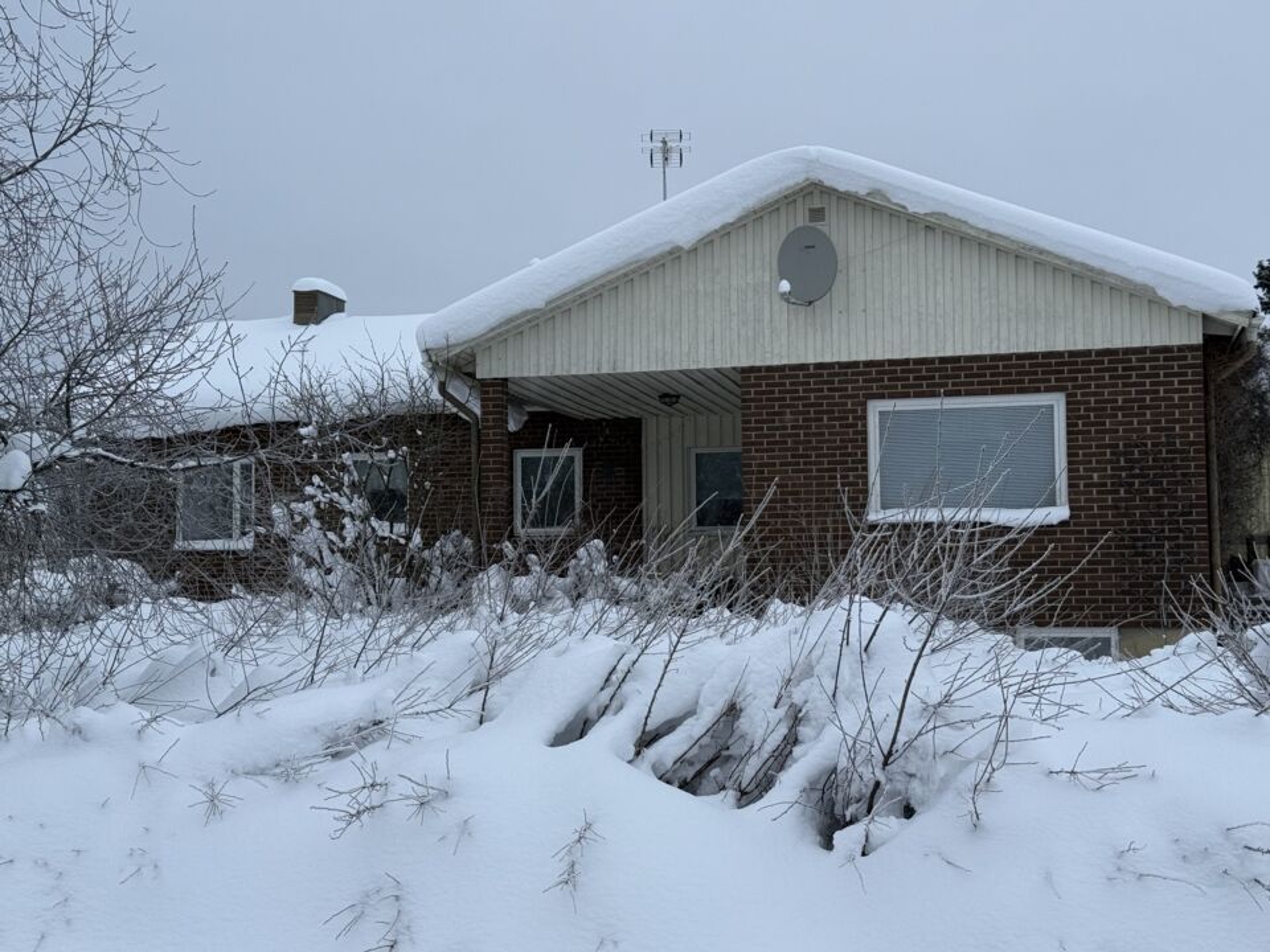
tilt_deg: +3.9
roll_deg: +0.5
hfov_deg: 39.7
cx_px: 635
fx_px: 1761
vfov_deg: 30.3
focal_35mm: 48
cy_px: 476
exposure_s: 1/182
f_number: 1.78
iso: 50
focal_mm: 6.76
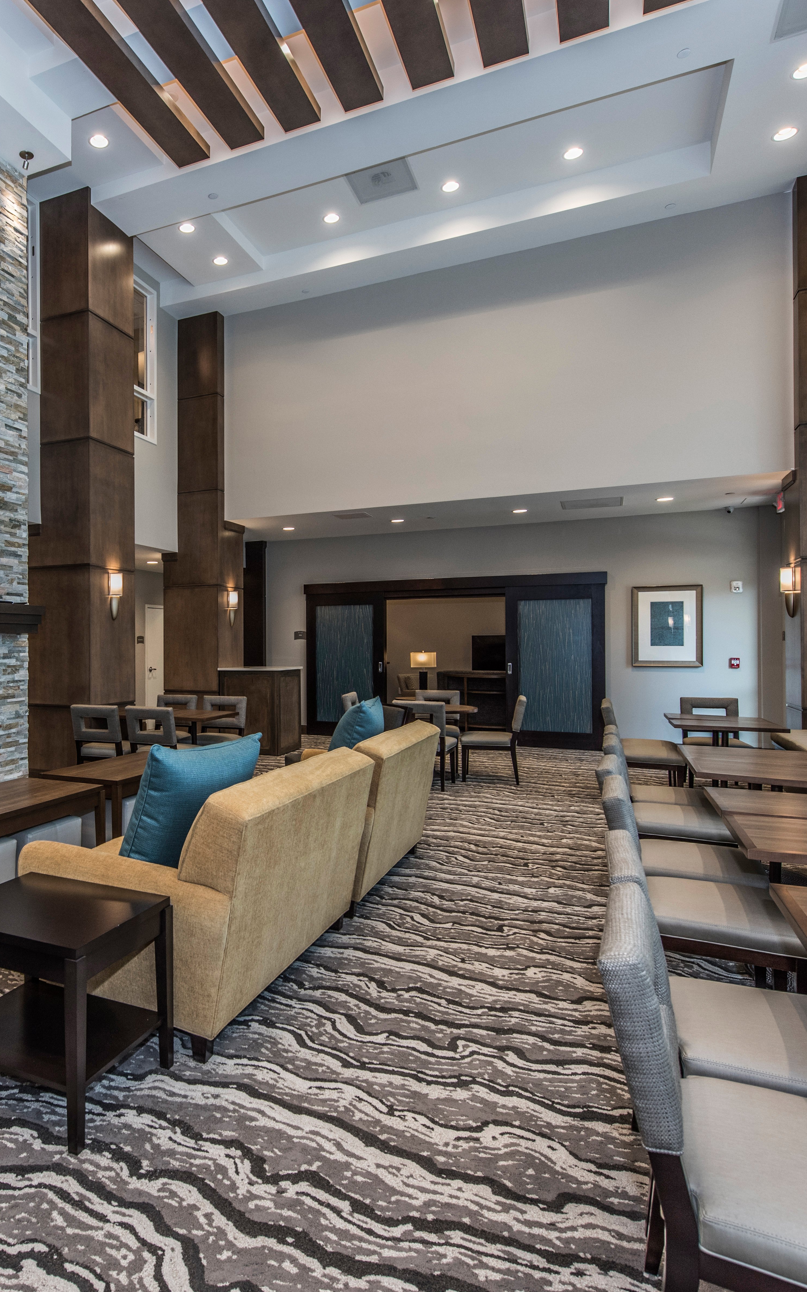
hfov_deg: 52.9
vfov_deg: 79.6
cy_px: 638
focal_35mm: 22
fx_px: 774
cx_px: 213
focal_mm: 14
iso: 400
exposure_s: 1/40
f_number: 5.6
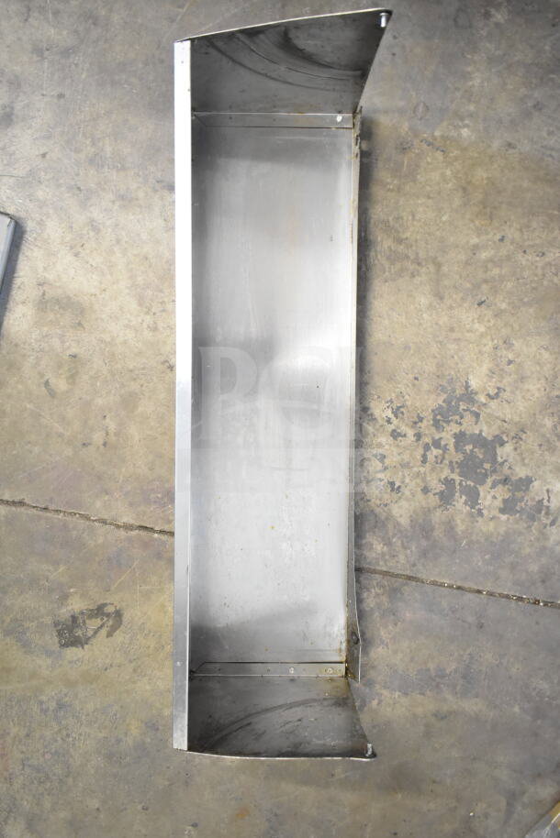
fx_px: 699
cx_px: 280
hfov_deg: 43.6
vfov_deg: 61.9
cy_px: 419
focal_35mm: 30
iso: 2800
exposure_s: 1/30
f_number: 3.5
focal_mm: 20
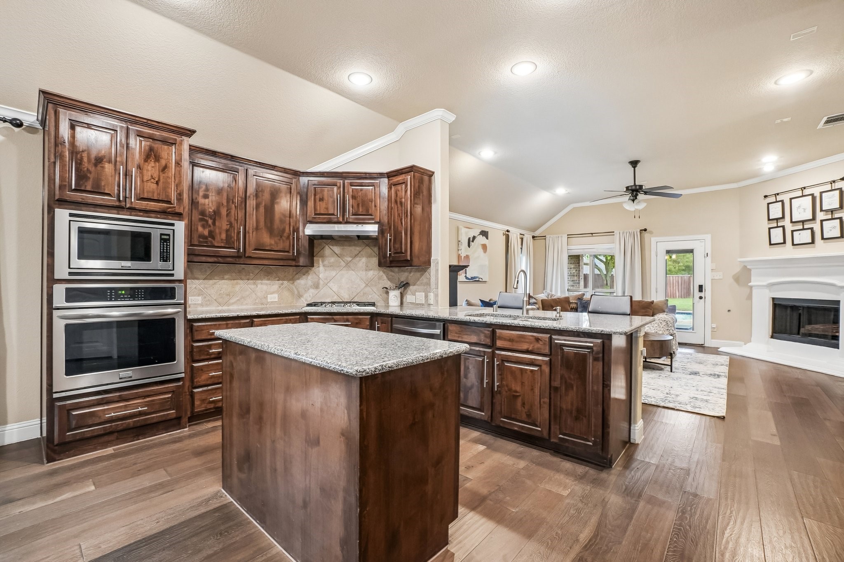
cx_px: 422
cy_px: 281
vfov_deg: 77.3
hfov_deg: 100.4
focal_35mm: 15
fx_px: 352
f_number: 8
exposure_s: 1/2.5
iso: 400
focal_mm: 10
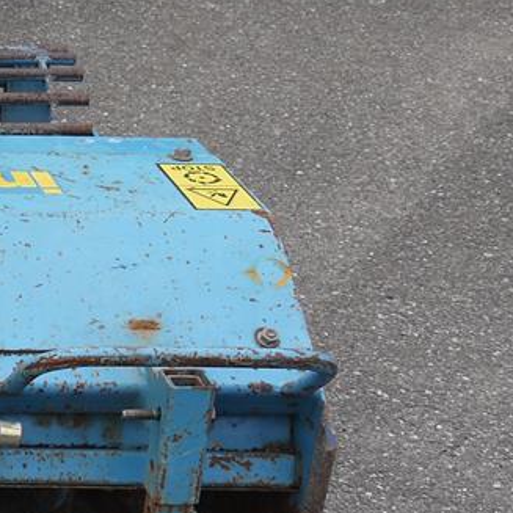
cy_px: 329
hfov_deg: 13.9
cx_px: -453
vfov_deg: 16.0
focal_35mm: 109
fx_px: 1828
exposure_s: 1/200
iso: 100
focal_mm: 14
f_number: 5.6
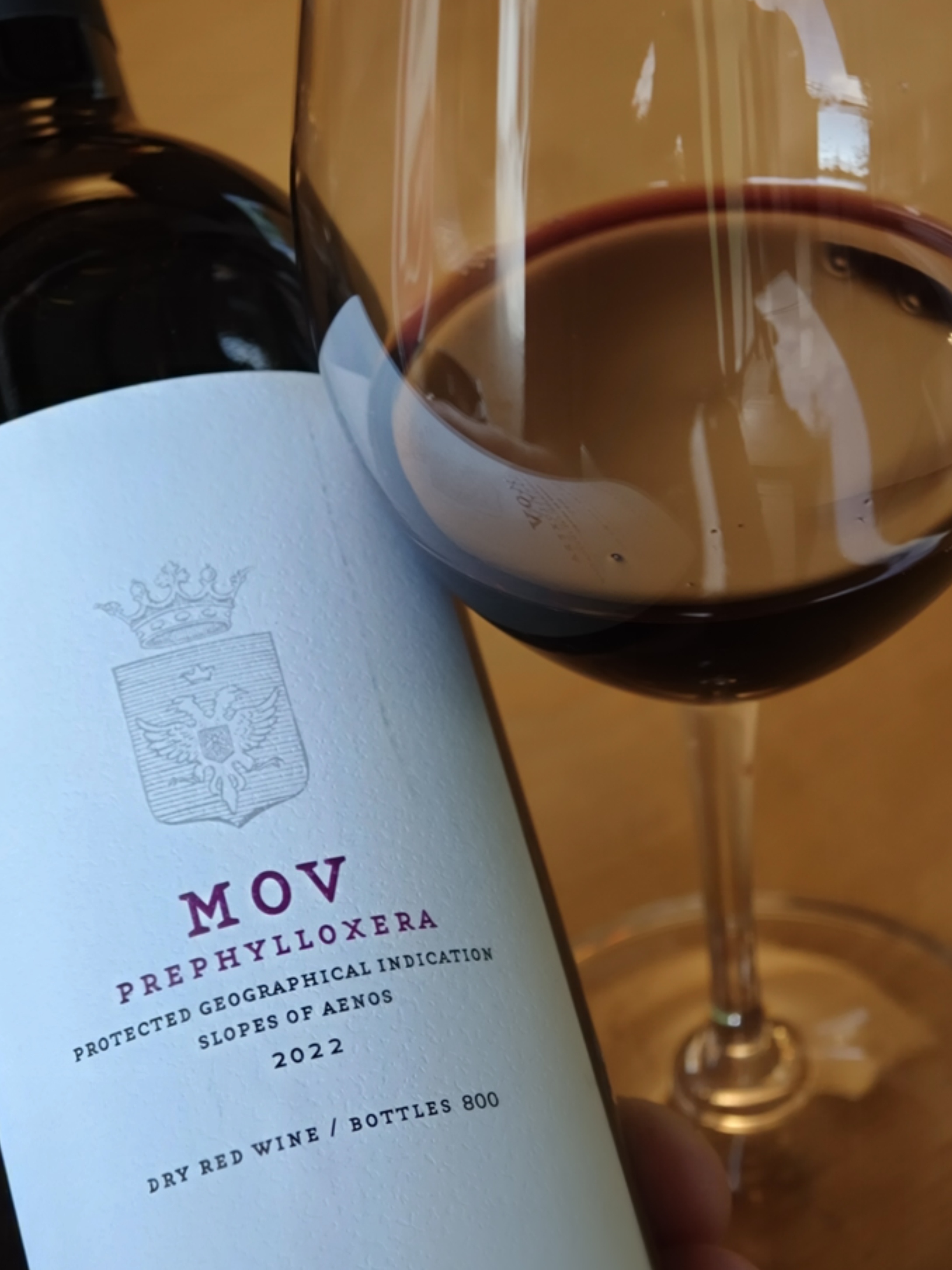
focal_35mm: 99
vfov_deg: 19.8
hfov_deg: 14.9
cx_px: 406
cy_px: 717
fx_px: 3630
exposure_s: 1/50
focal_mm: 16.53
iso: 800
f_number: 5
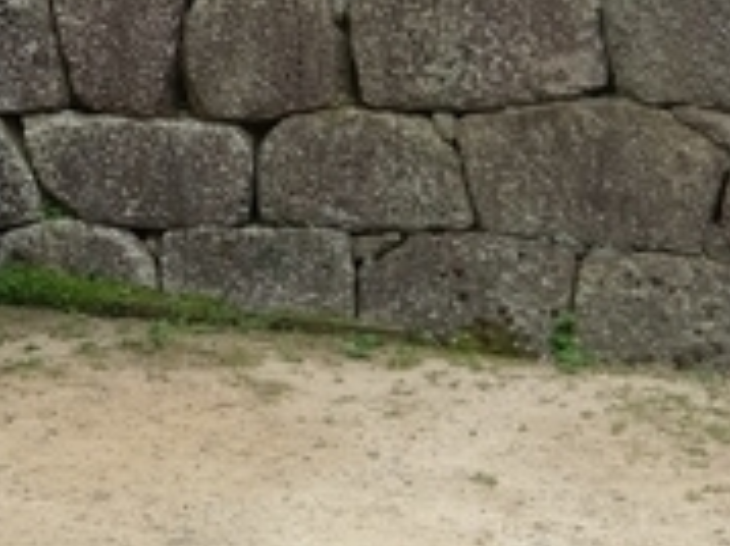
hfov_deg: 16.3
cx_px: -159
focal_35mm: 116
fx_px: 2445
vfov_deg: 12.5
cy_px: -65
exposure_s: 1/906
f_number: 1.8
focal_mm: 4.58
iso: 100
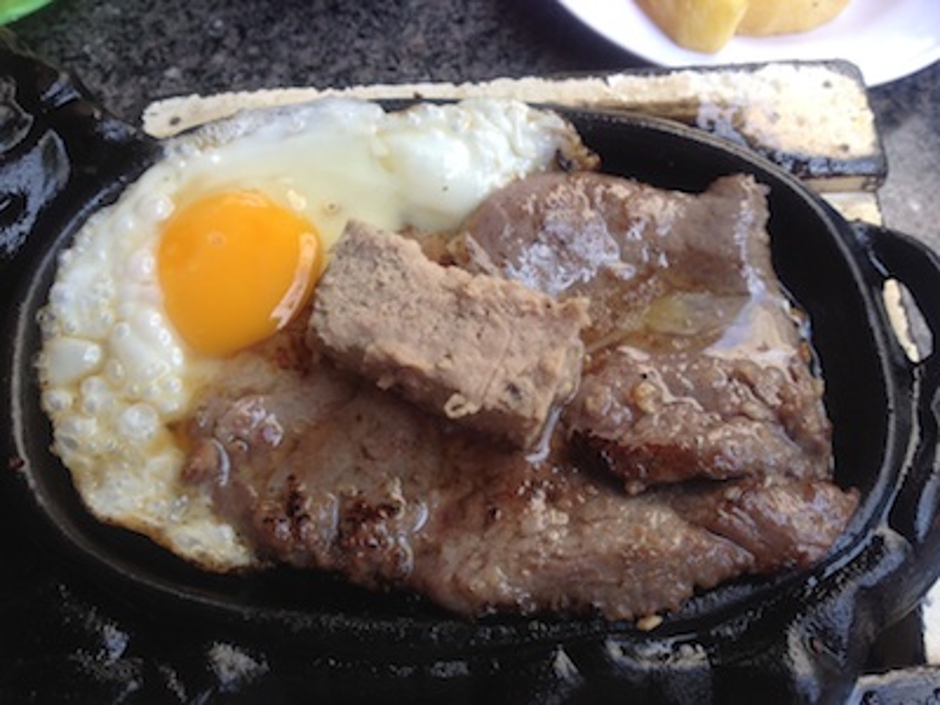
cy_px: 352
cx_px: 470
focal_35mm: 35
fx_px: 950
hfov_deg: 52.6
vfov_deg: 40.7
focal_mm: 4.28
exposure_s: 1/126
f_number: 2.4
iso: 64
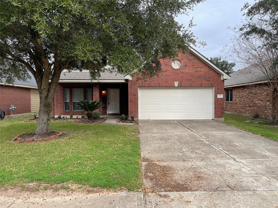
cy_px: 104
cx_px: 139
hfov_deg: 69.4
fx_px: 201
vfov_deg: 54.9
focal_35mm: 25
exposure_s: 1/1087
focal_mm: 5.1
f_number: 1.6
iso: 32
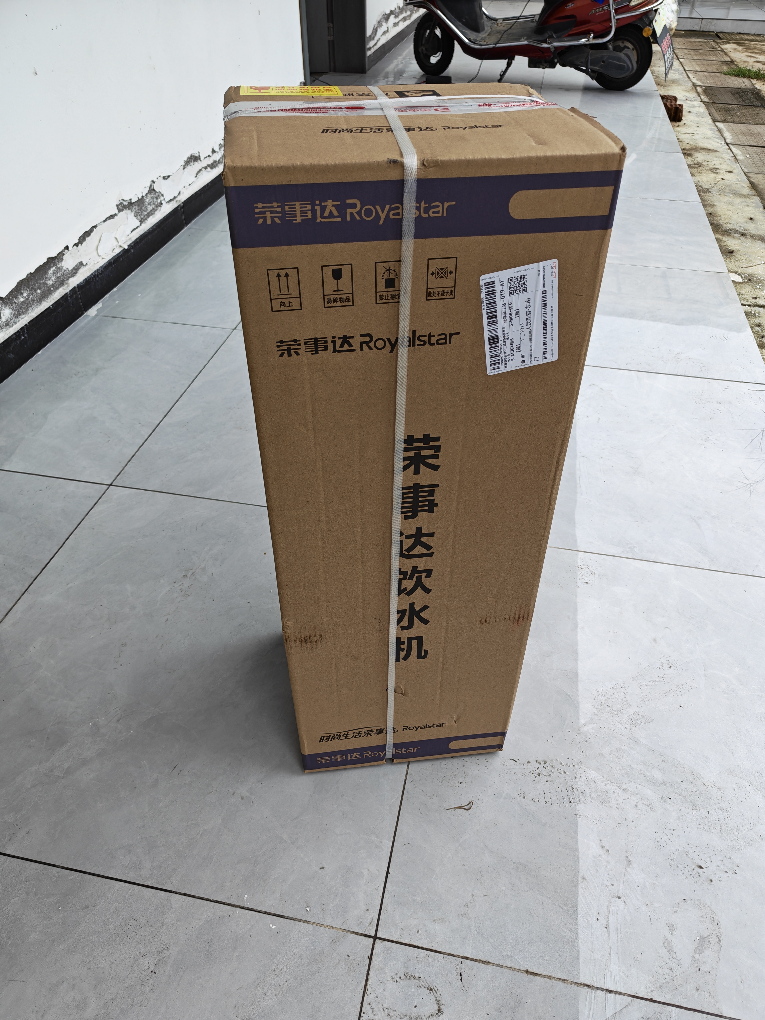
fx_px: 707
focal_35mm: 24
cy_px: 510
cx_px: 382
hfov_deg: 56.8
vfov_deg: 71.6
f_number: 1.9
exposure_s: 1/240
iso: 64
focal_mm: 6.12
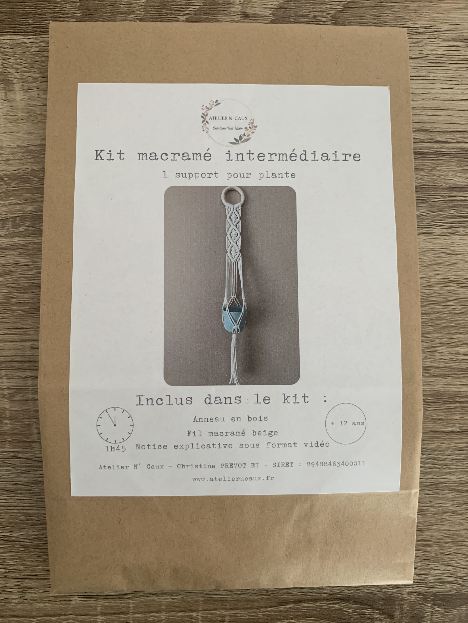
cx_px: 234
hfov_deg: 53.1
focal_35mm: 26
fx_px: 469
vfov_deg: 67.3
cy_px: 312
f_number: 1.8
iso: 160
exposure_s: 1/60
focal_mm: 4.25
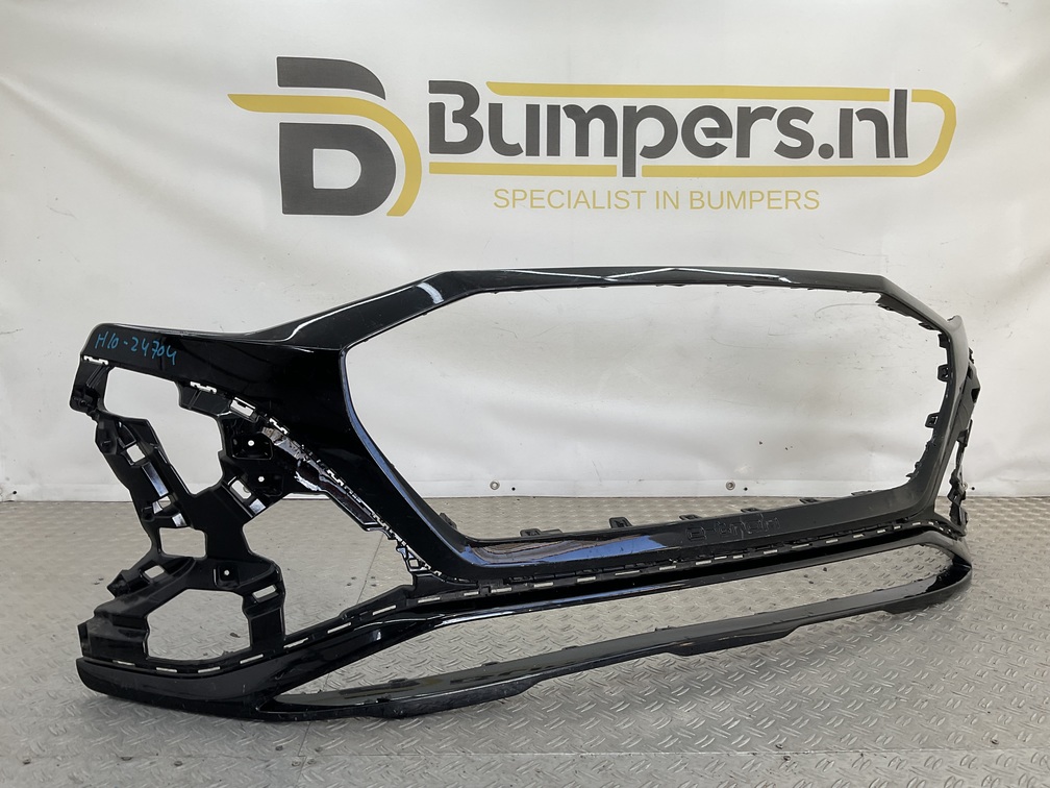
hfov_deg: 61.7
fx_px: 880
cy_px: 394
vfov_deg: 48.2
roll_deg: -0.4
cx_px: 525
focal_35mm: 29
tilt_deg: -7.7
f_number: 1.8
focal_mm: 3
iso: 16
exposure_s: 1/177
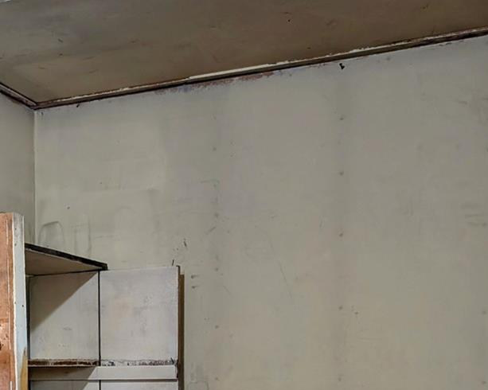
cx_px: 87
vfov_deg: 23.8
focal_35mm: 61
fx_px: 881
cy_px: 400
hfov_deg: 30.1
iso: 1011
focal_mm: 6.9
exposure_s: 1/60
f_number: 1.68
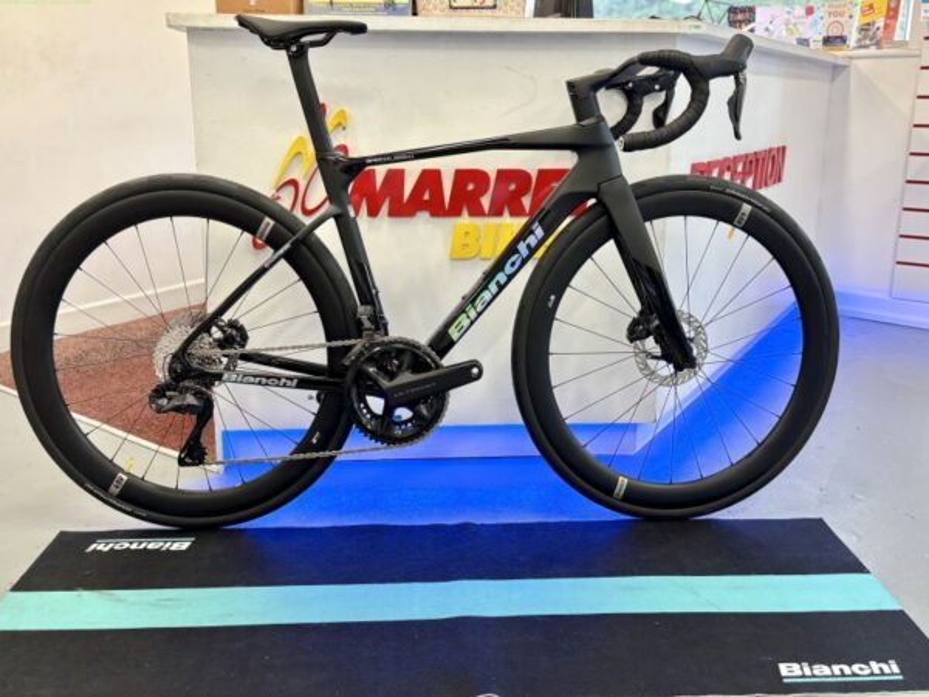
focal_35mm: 26
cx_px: 464
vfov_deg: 53.1
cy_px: 348
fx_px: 698
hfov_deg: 67.3
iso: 125
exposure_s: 1/50
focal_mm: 5.96
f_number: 1.6
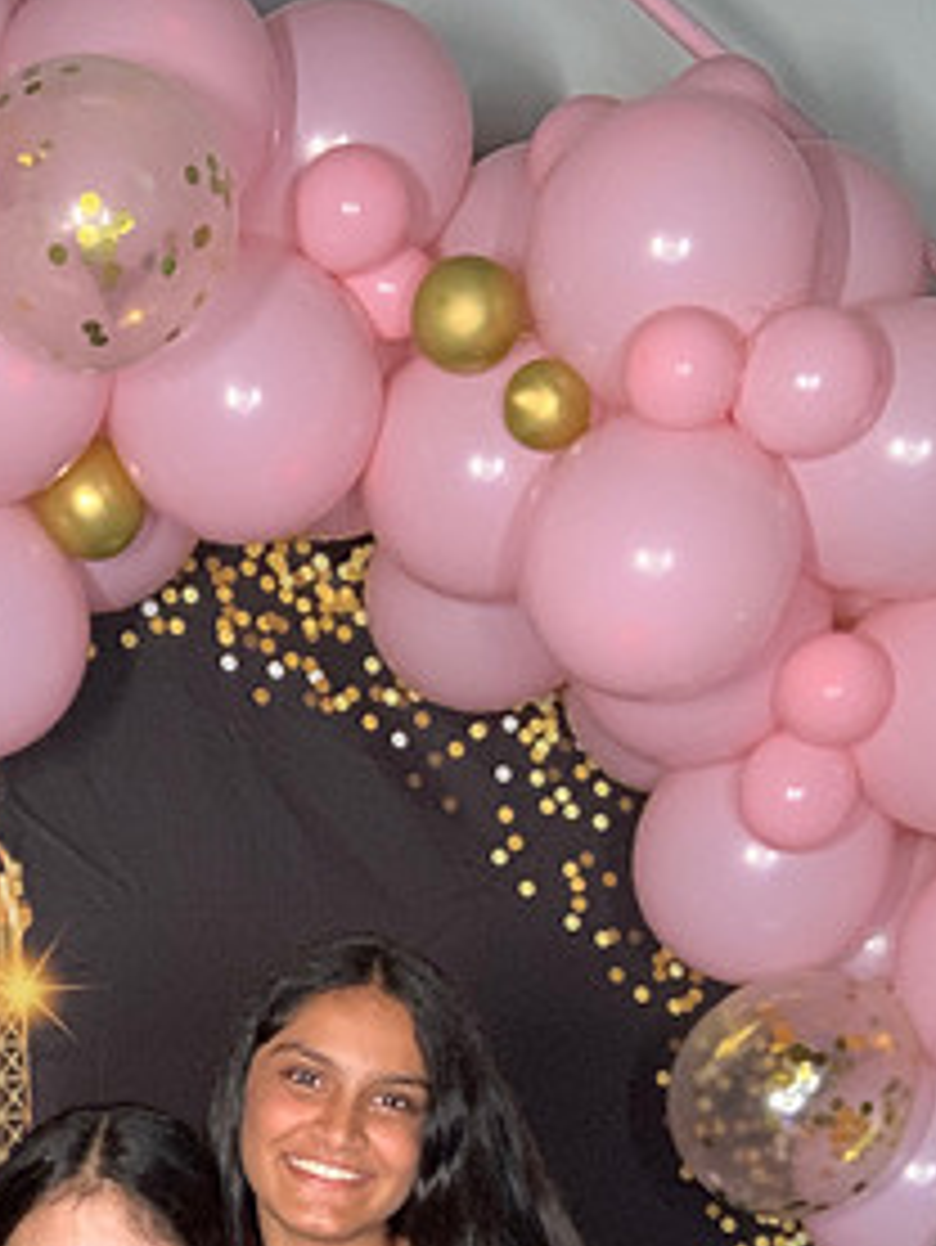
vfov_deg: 27.3
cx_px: 160
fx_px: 2414
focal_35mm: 67
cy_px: 1255
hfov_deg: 21.6
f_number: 2.2
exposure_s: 1/30
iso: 320
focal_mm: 2.87
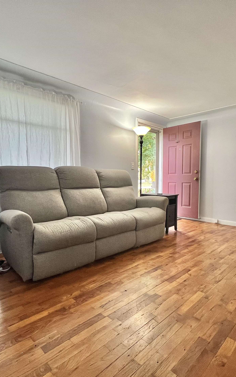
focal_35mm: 19
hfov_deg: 62.2
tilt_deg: -4.8
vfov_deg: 88.0
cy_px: 195
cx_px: 123
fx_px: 195
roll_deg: +0.4
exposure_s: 1/60
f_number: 1.8
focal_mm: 1.57
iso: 200
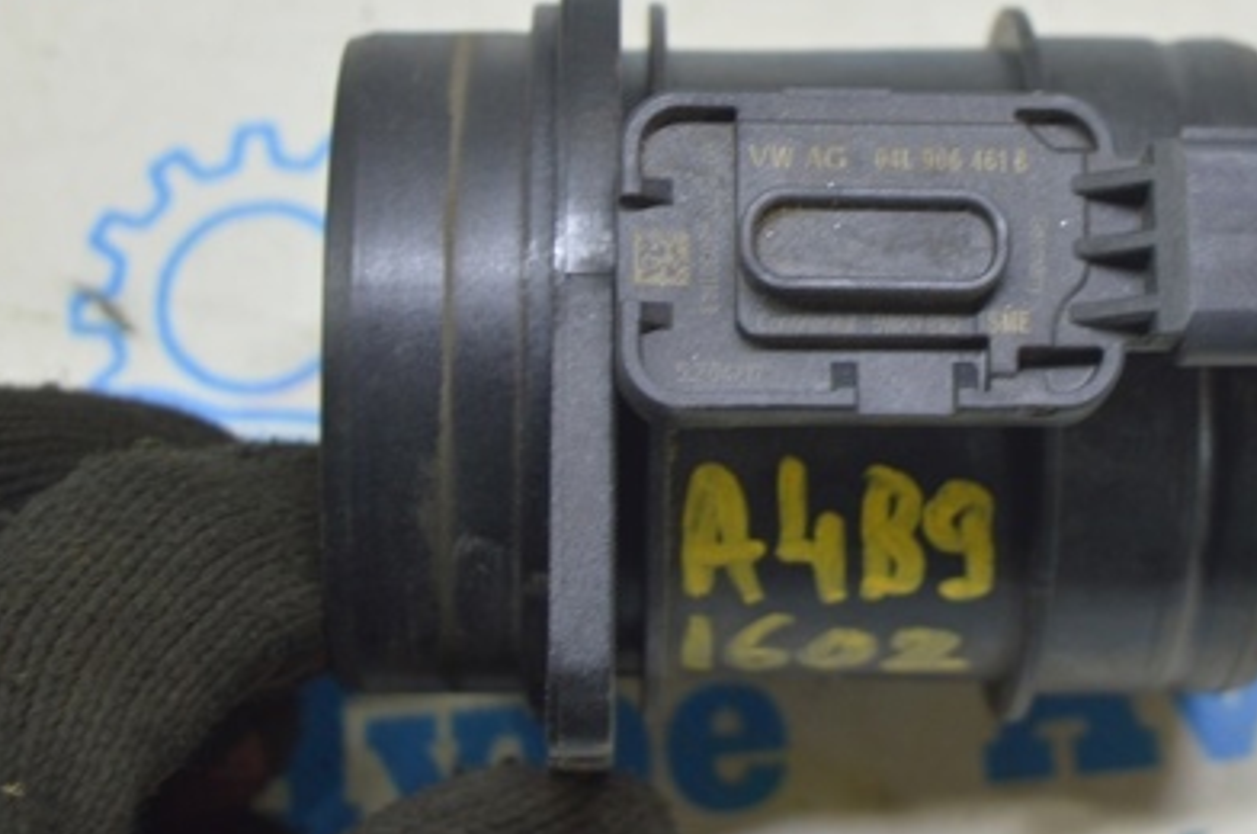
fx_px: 3416
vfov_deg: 13.8
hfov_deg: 20.7
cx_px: 879
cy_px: 181
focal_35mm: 98
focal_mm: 40
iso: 400
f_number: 5.6
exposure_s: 1/20
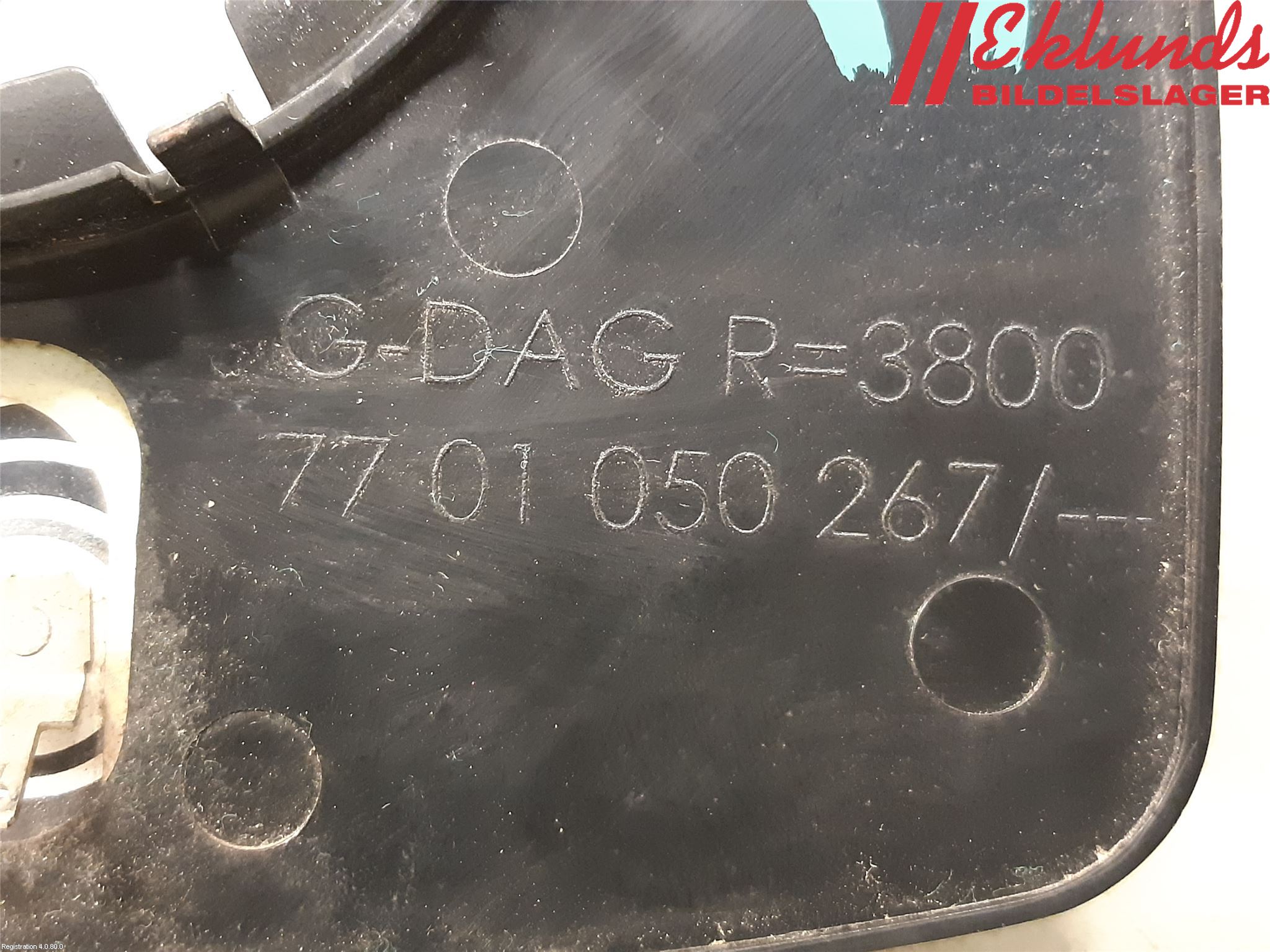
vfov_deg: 53.1
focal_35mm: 26
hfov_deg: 67.3
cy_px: 476
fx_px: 954
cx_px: 635
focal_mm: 3.93
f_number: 1.7
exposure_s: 1/20
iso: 640
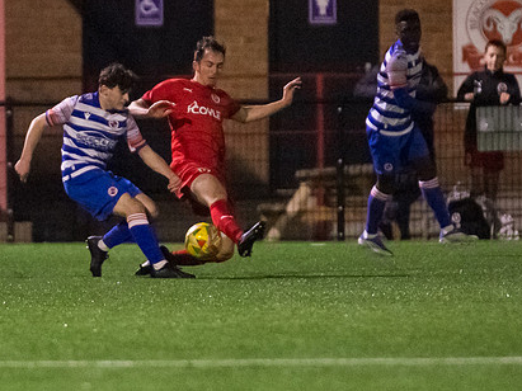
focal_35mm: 936
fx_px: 14111
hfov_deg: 2.1
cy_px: 196
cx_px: 113
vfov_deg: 1.6
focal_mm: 300
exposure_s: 1/1250
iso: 8000
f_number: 2.8
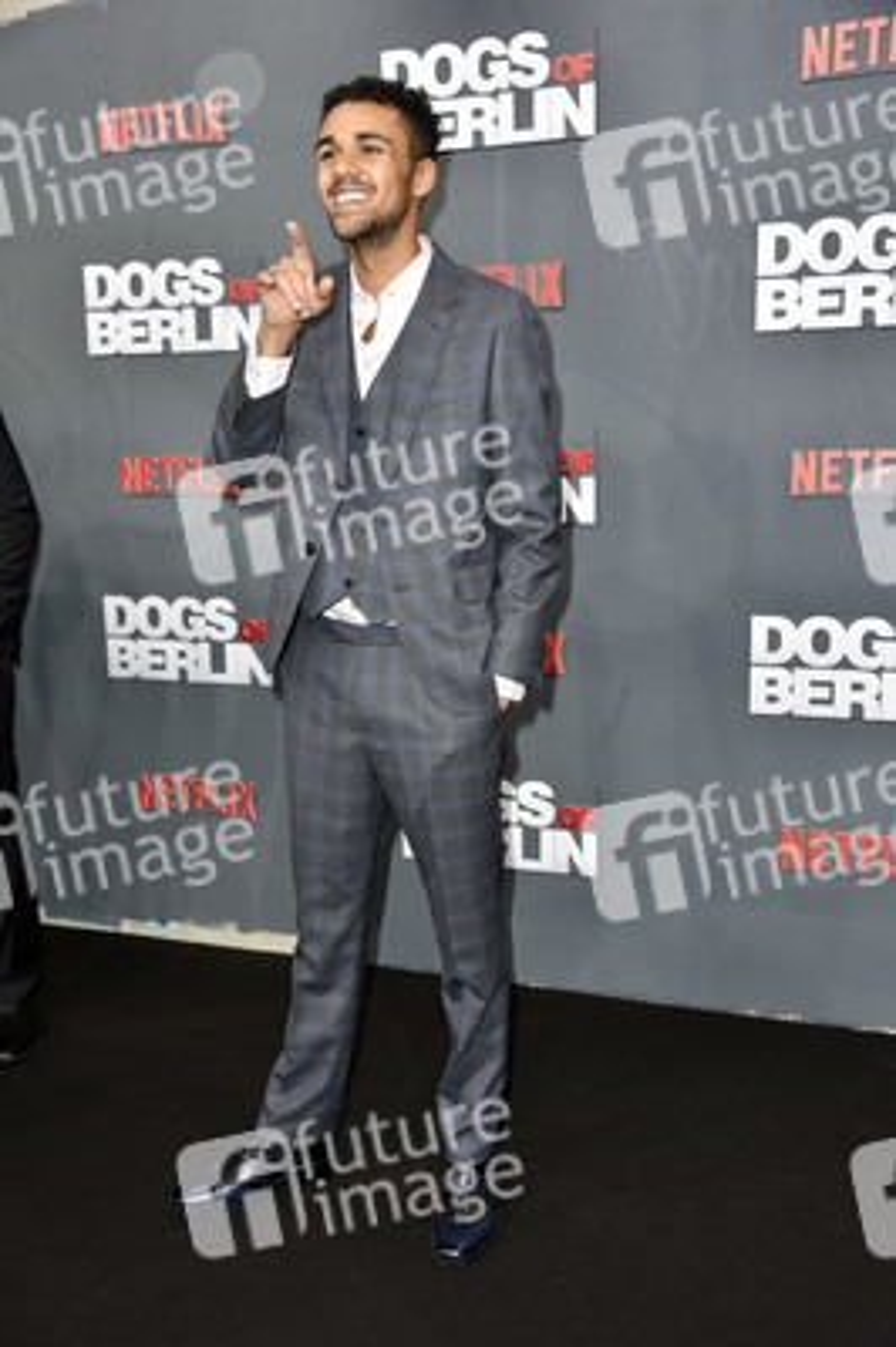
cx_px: 448
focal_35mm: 42
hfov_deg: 31.8
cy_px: 674
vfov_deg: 46.4
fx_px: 1571
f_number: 5.6
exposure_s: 1/200
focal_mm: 42
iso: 250
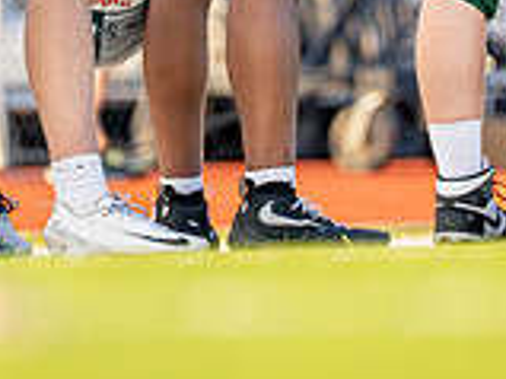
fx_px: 12678
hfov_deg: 2.3
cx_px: 116
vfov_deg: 1.7
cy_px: -306
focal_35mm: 868
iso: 320
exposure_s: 1/2000
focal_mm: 200
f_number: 2.8
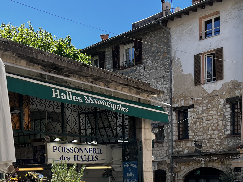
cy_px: 175
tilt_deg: -0.5
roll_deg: +1.7
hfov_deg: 35.7
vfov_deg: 26.3
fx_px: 372
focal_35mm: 53
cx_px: 167
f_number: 1.5
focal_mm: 5.7
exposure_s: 1/1869
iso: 50
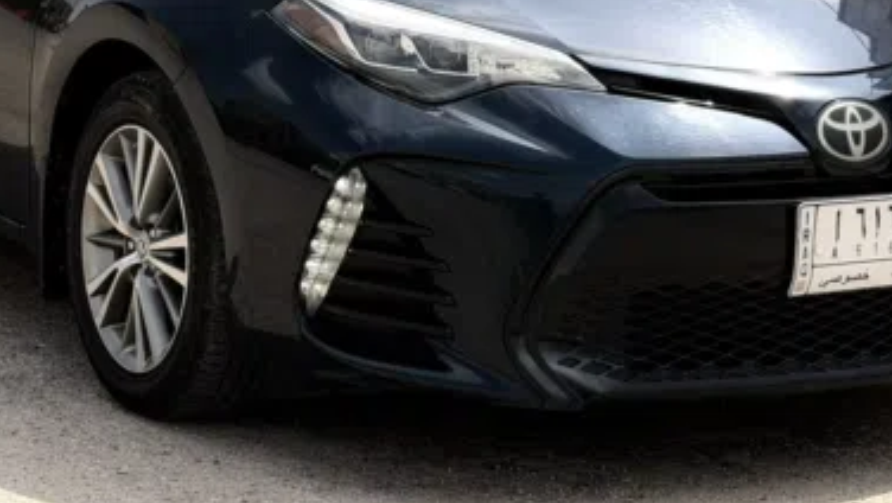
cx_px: 377
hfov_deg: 23.9
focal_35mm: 89
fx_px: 2106
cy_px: 28
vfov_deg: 13.5
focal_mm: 6.76
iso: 64
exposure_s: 1/2976
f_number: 1.78
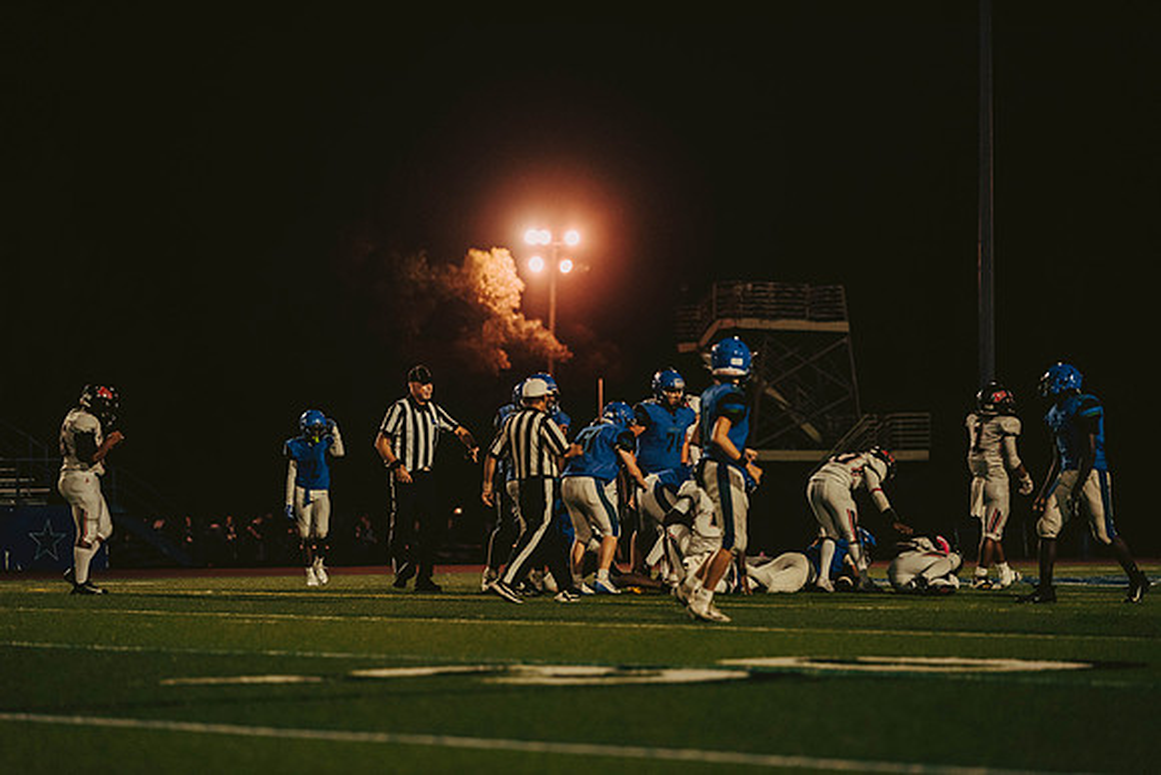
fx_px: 4355
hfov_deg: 15.2
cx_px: 580
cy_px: 388
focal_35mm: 135
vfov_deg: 10.2
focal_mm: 135
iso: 2500
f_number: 2.8
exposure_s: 1/1000
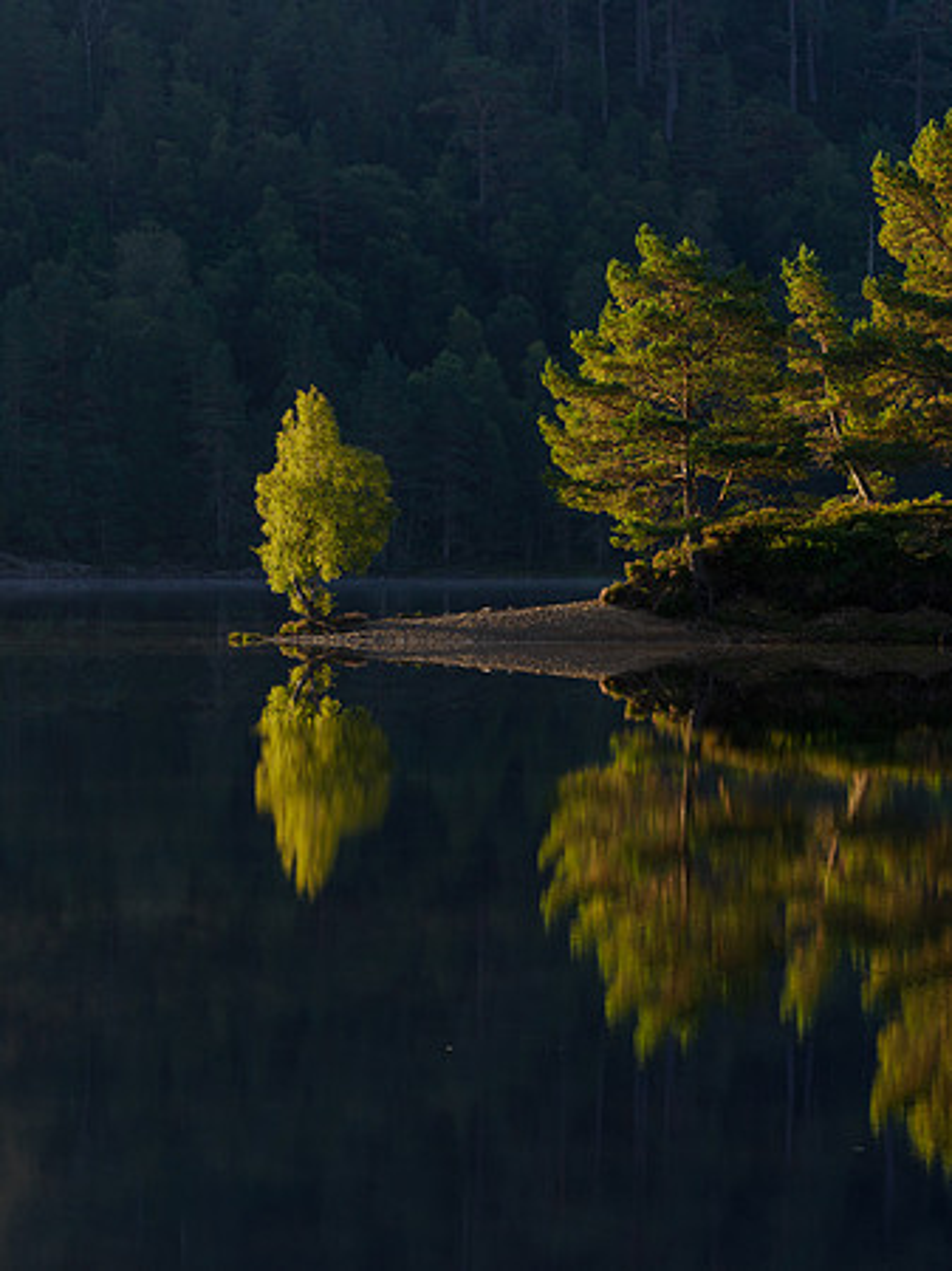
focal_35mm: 230
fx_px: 8442
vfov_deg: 8.6
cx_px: 476
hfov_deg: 6.5
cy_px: 636
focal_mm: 115
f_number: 7.1
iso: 200
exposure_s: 1/125
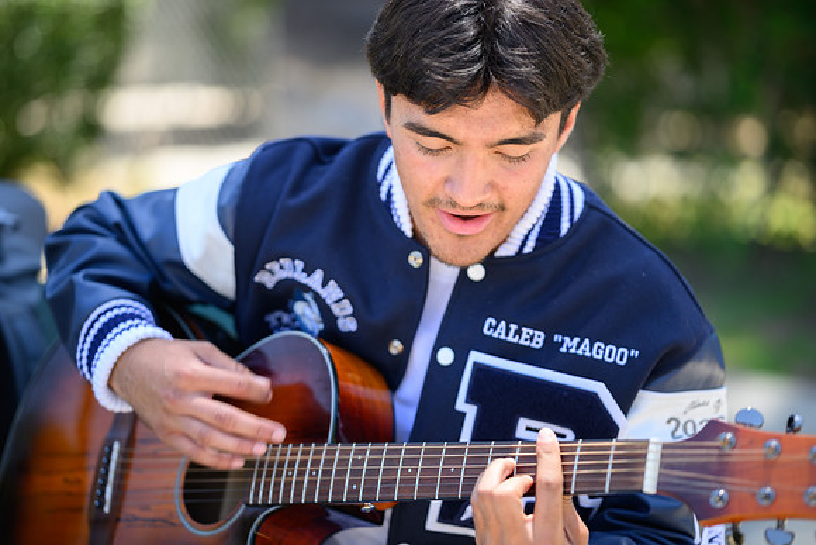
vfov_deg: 16.1
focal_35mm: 85
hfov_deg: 23.9
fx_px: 1927
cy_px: 272
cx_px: 408
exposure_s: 1/400
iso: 100
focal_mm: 85
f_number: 1.8
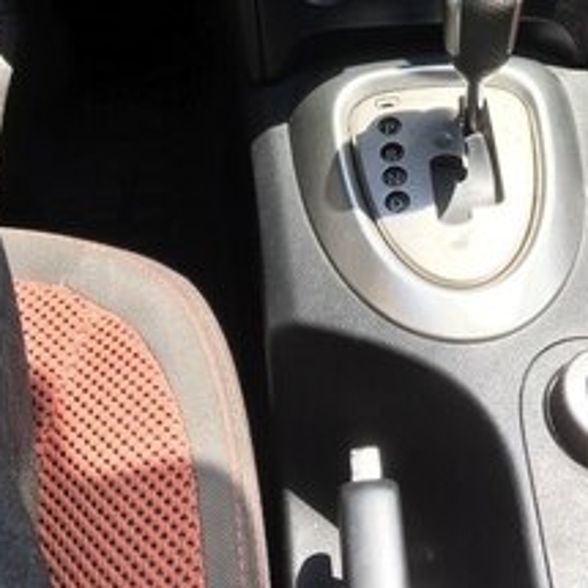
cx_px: 429
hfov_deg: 28.7
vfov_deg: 26.4
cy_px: -88
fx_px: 1134
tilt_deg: -39.3
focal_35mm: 59
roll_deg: -1.7
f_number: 2.2
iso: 25
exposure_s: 1/298
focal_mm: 4.15
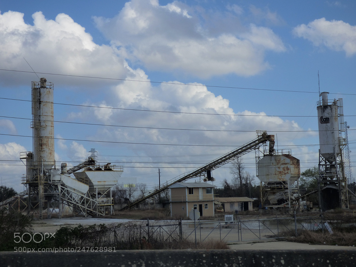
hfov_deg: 34.9
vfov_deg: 26.6
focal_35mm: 55
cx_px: 178
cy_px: 134
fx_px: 566
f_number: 3.9
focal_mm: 9.51
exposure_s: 1/1300
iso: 160
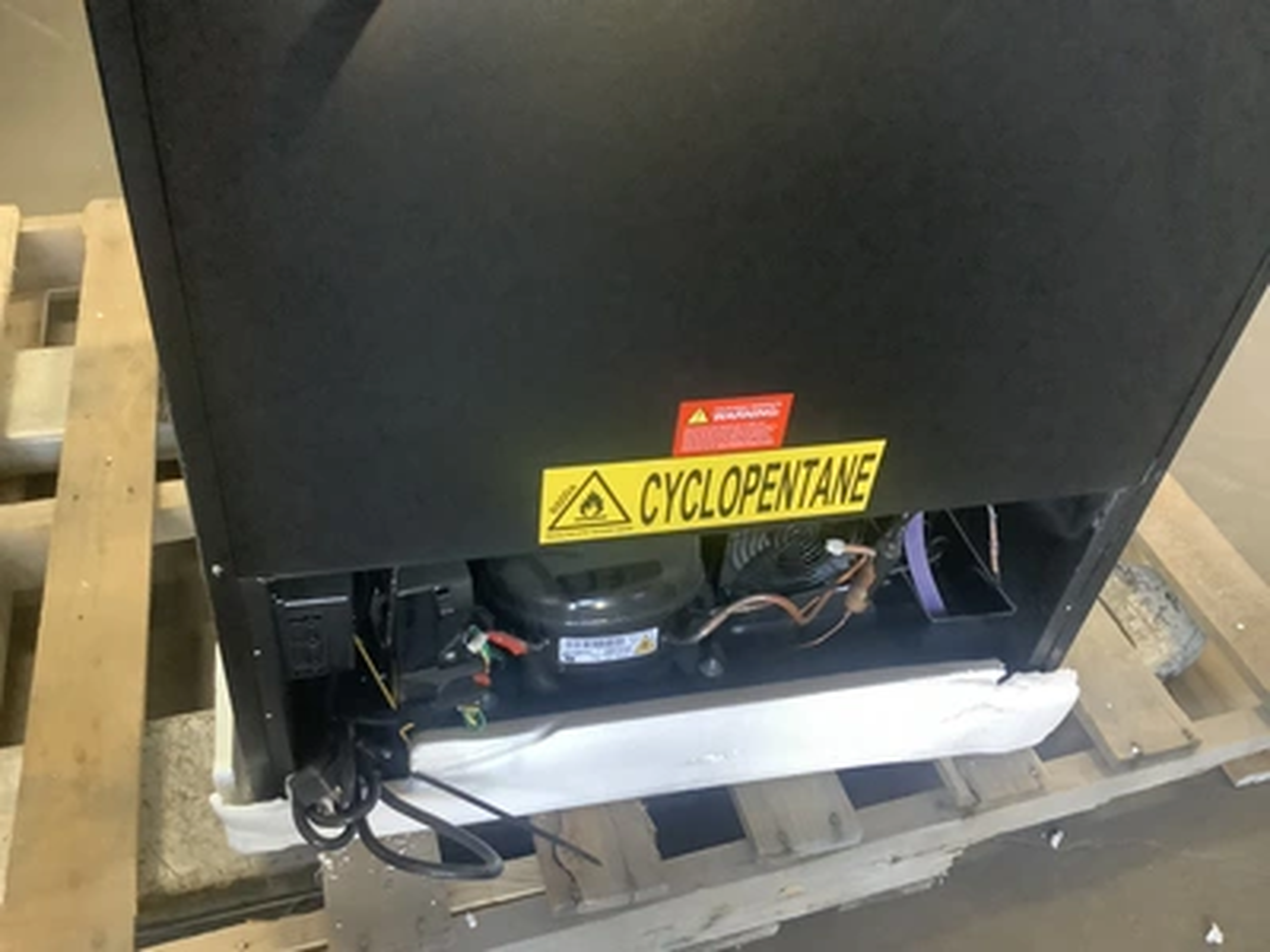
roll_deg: -5.3
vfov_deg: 45.4
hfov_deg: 58.4
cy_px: 476
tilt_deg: -42.7
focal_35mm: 31
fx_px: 1137
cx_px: 635
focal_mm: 3.3
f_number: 2.4
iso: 500
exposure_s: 1/30
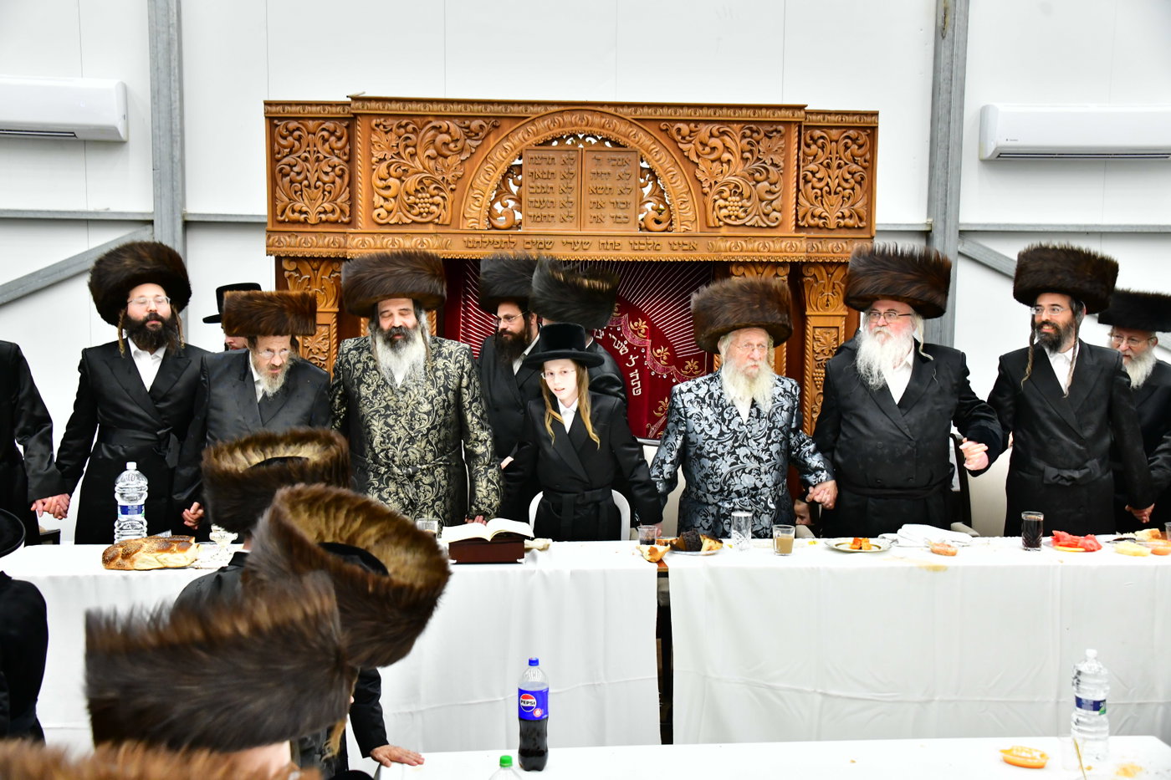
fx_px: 1366
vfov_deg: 31.9
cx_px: 586
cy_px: 390
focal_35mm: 42
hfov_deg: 46.4
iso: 2500
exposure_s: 1/250
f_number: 5.6
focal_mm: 42
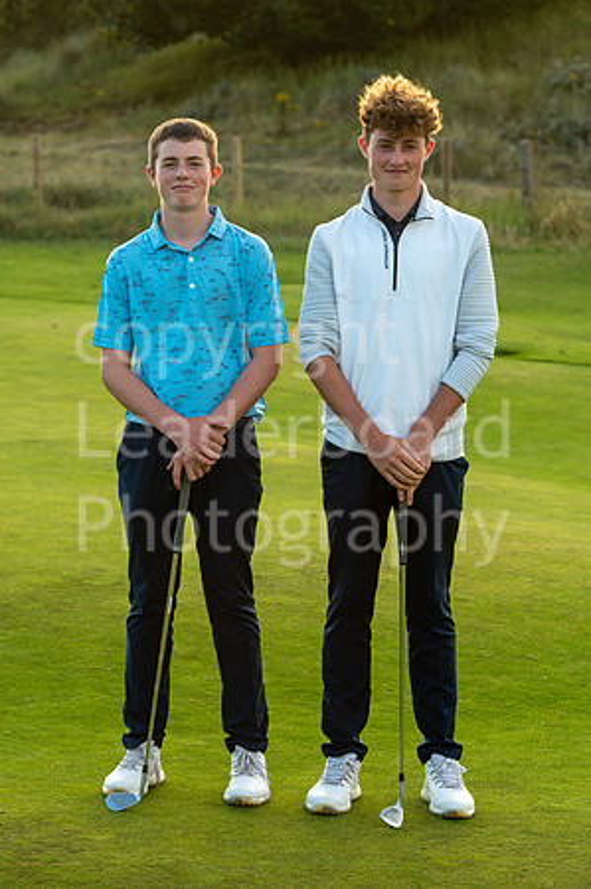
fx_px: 3332
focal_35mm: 135
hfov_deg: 10.1
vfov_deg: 15.2
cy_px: 444
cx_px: 296
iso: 100
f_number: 9
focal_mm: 135
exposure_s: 1/100
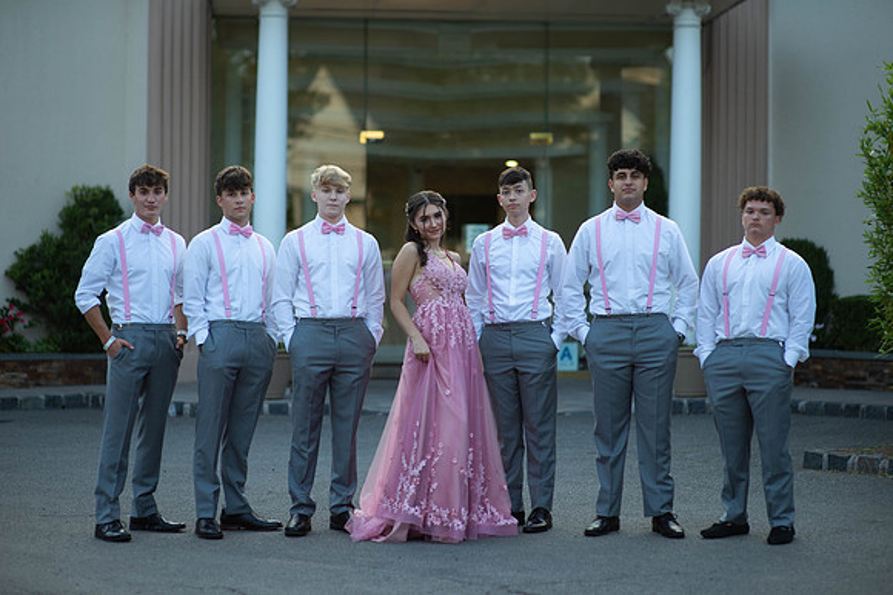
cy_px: 298
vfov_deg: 16.1
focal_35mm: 85
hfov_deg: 23.9
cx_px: 446
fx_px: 2107
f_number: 2
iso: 250
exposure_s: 1/1000
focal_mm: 85
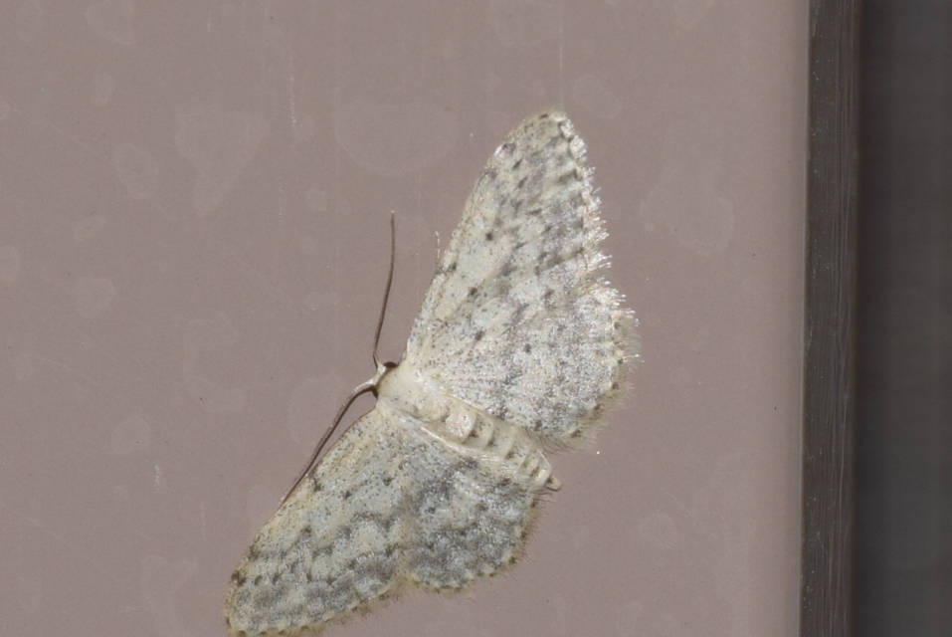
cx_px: 476
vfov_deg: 6.6
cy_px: 318
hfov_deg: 9.8
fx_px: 5558
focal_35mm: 210
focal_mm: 140
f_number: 6.3
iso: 100
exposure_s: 1/60
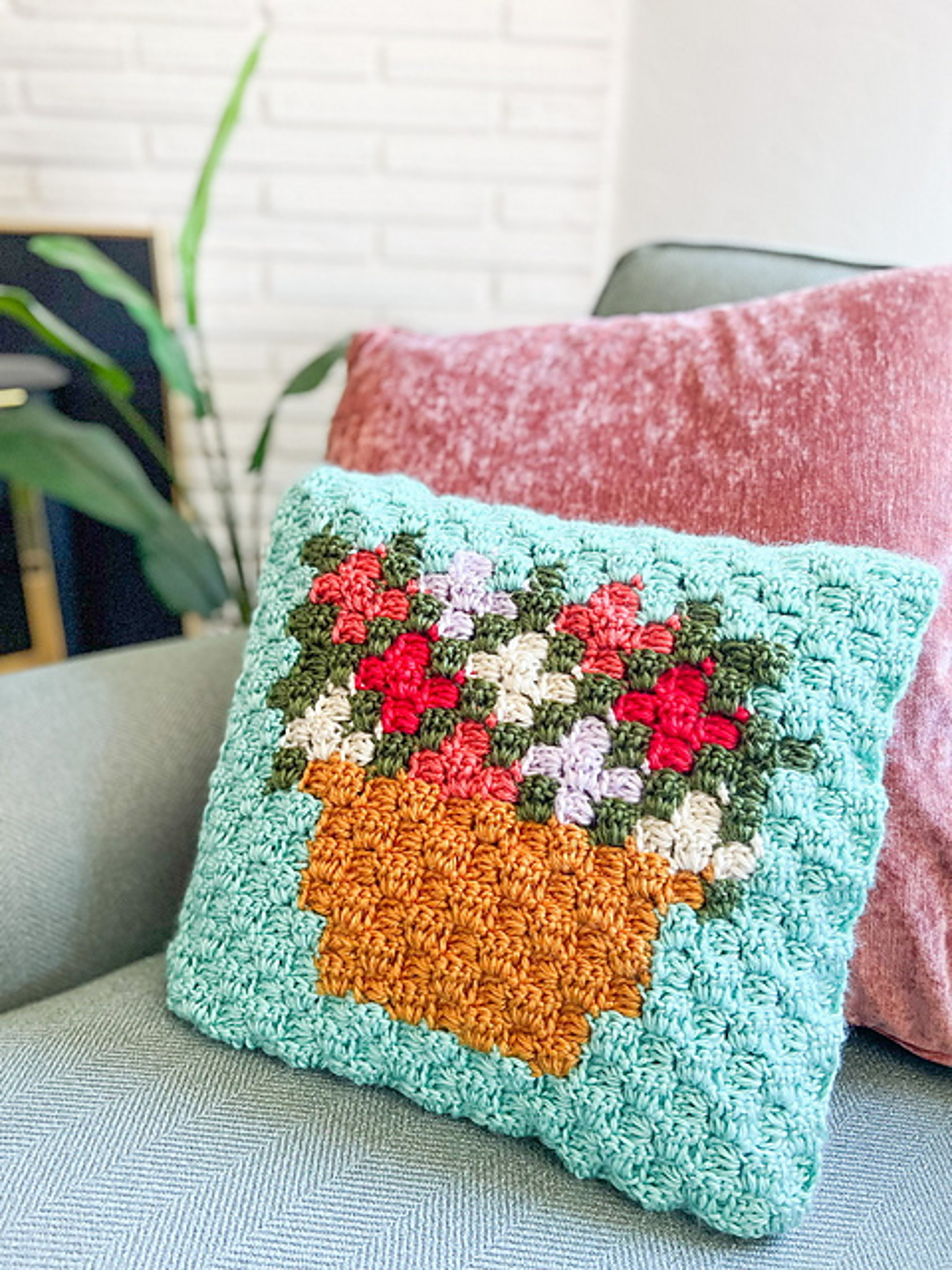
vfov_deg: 67.3
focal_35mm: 26
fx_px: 953
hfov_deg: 53.1
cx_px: 476
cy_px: 635
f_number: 1.5
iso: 125
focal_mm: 5.7
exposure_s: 1/65
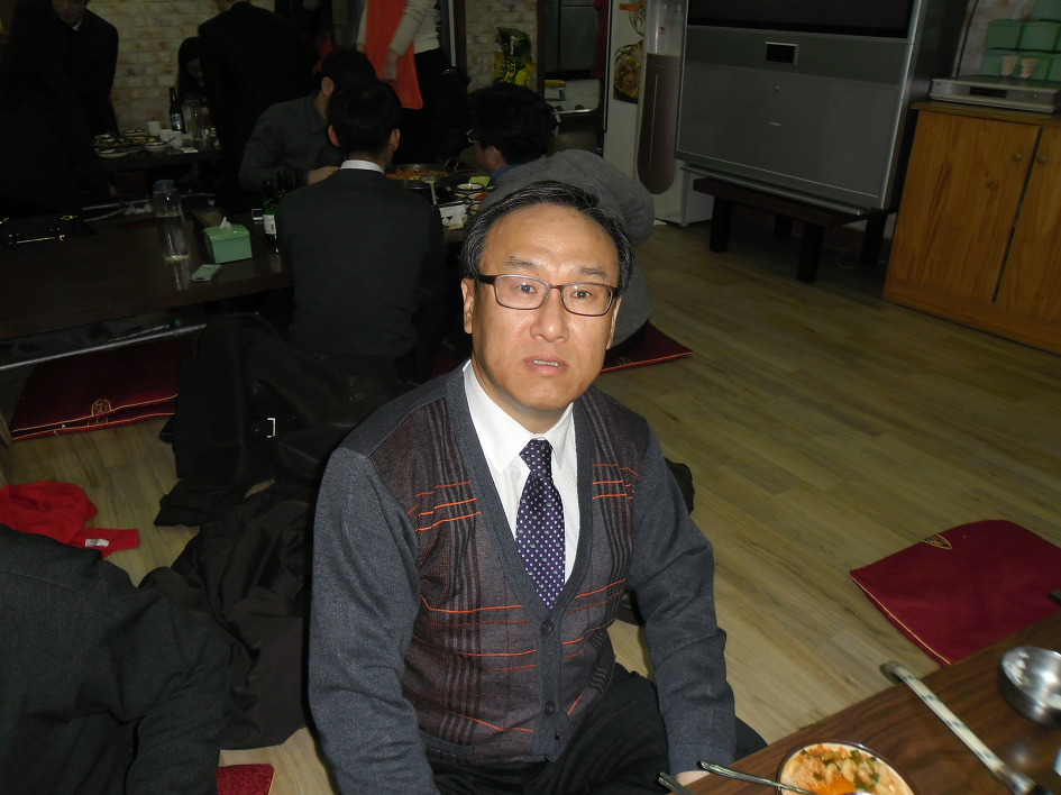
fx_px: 827
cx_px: 530
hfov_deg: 65.3
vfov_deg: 51.3
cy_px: 398
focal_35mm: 27
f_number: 3.5
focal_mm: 4.9
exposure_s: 1/45
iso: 100
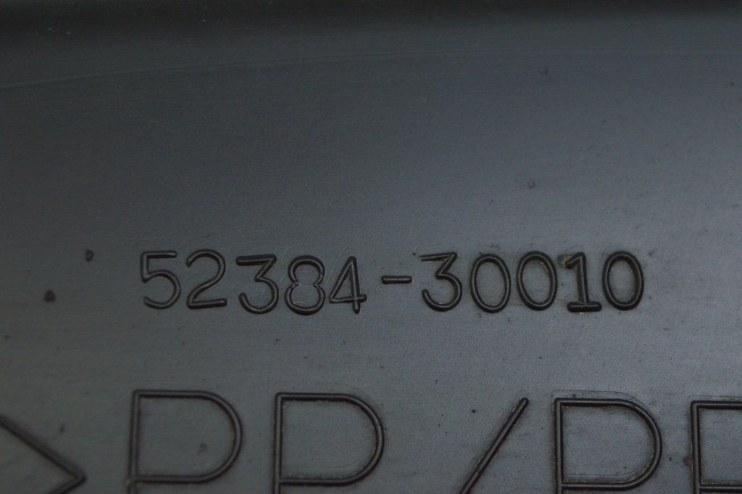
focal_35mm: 82
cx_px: 371
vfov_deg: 16.5
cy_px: 247
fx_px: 1699
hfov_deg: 24.6
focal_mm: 55
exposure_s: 1/60
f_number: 5.6
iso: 400
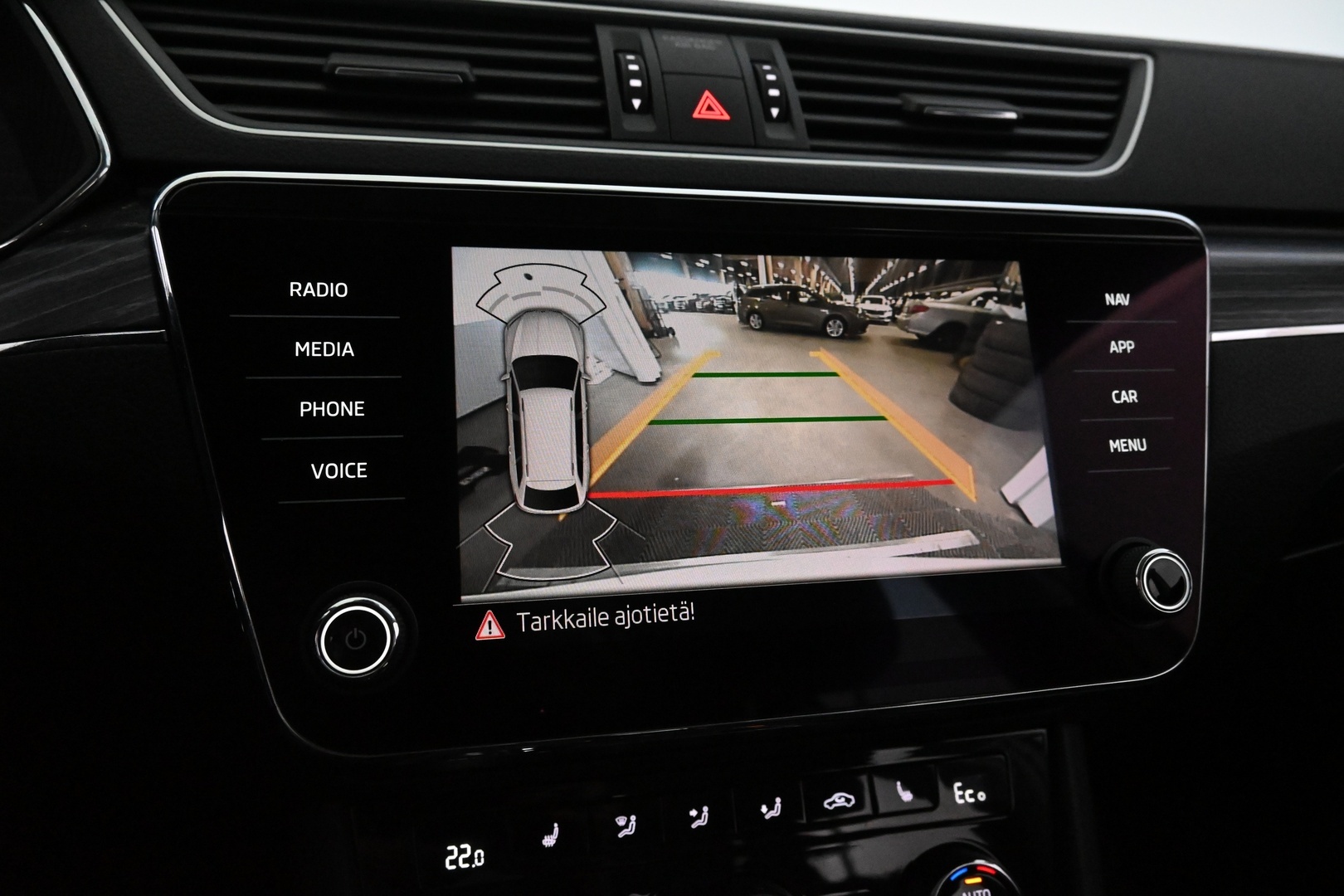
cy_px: 448
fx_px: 896
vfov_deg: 53.1
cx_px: 672
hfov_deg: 73.7
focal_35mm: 24
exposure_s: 1/100
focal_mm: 16
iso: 6400
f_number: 5
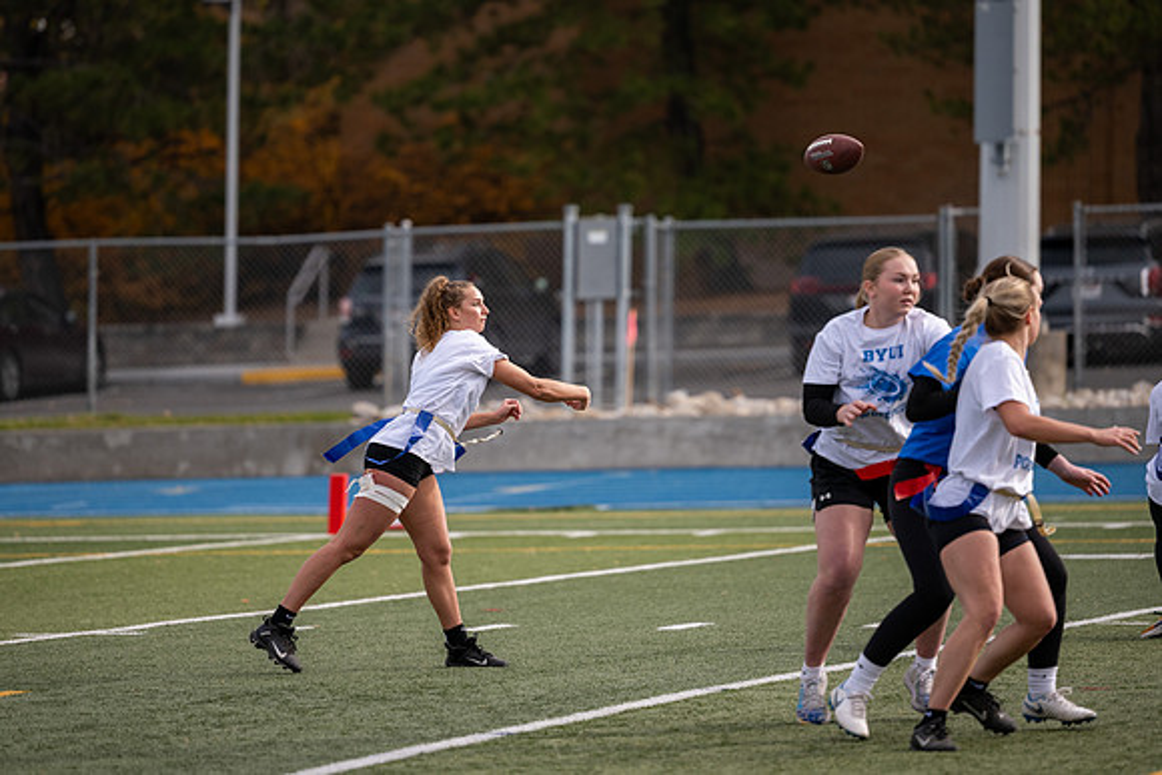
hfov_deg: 8.6
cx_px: 566
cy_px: 331
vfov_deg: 5.7
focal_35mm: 240
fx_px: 7740
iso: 200
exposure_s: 1/2500
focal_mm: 185
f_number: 2.8
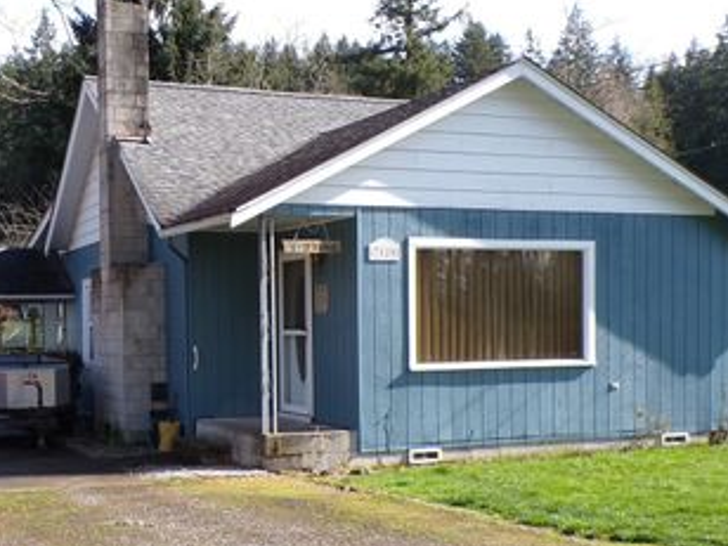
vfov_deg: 27.8
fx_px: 1094
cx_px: 241
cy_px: 382
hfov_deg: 36.4
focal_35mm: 52
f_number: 4.8
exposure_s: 1/200
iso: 100
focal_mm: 5.8
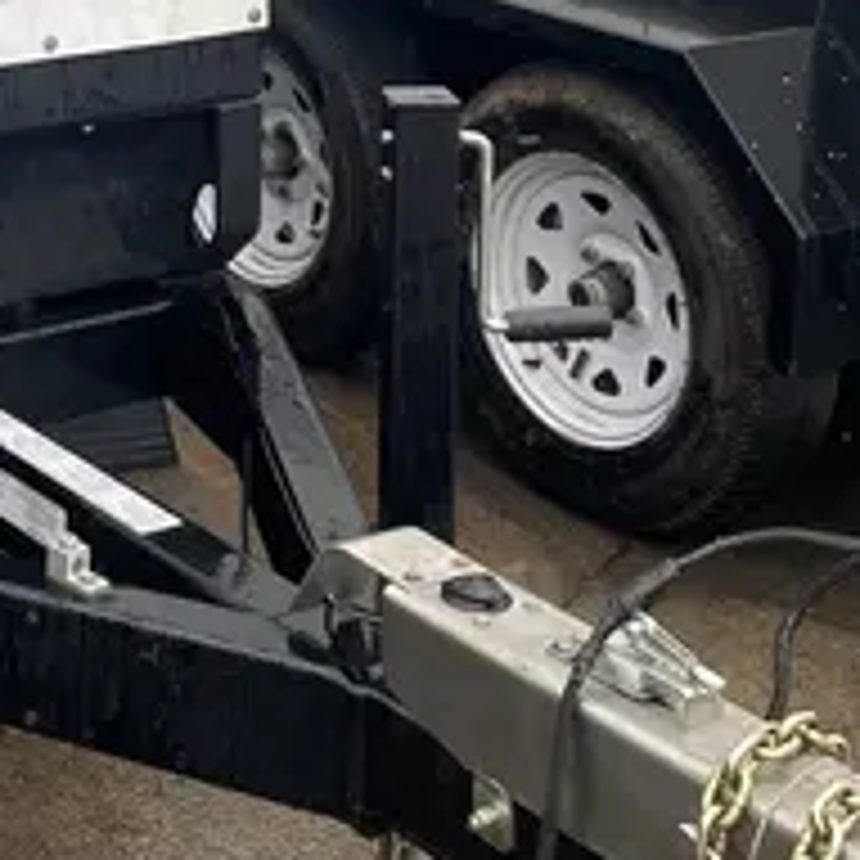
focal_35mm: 88
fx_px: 2473
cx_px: -144
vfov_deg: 18.9
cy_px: -97
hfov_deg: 18.8
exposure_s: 1/216
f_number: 1.6
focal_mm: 4.2
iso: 32
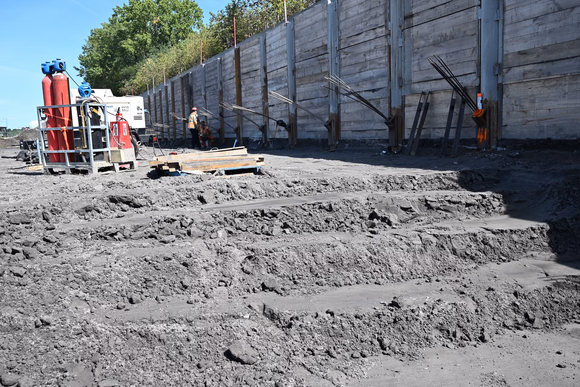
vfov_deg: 43.6
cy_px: 194
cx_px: 290
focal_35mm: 30
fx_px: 483
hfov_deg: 61.9
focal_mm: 30
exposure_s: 1/320
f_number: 6.3
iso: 100
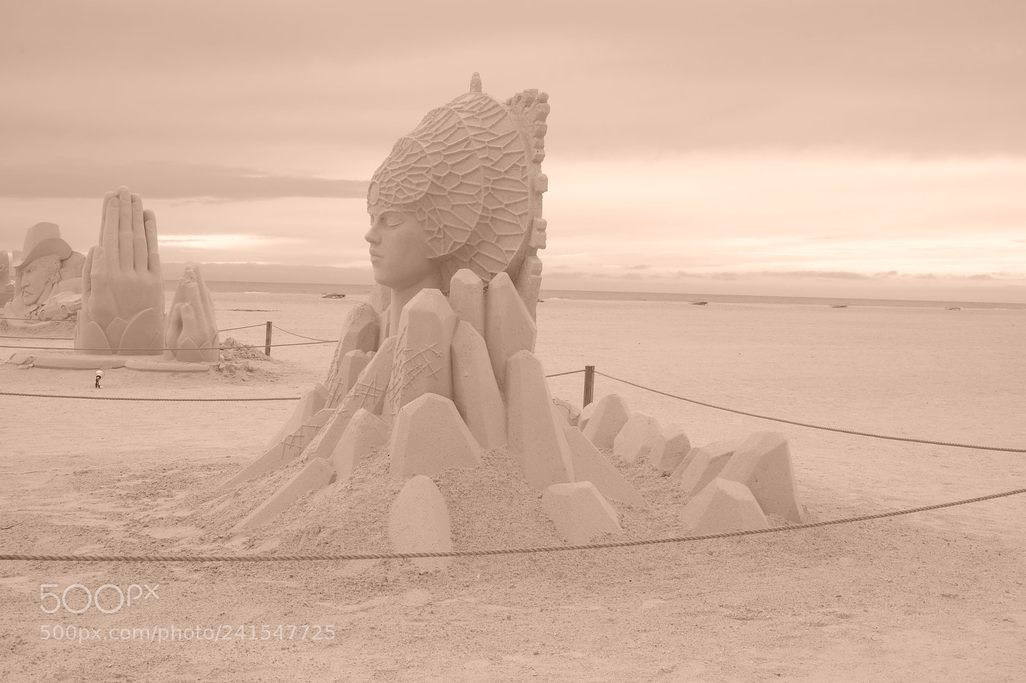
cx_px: 513
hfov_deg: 46.4
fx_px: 1197
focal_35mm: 42
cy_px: 342
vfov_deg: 31.9
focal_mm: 27.7
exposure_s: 1/5
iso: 200
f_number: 22
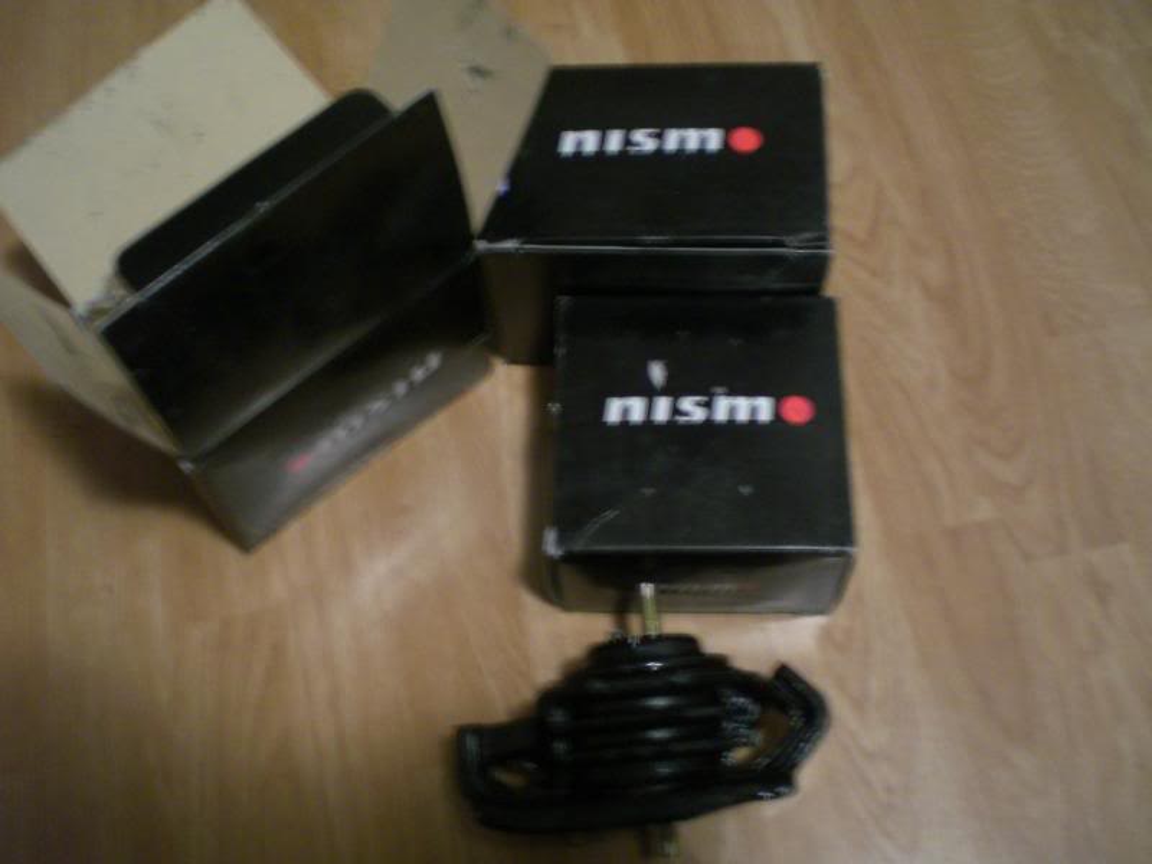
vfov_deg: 37.7
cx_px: 576
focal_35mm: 38
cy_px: 432
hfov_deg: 49.0
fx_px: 1265
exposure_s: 1/3.33
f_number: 3.1
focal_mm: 6.3
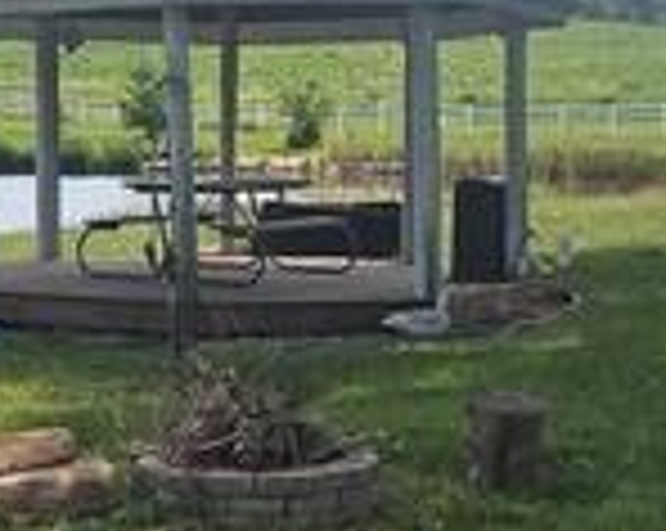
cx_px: -90
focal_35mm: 88
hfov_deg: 20.6
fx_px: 1732
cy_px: 392
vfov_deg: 17.3
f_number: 2.2
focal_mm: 2.2
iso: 50
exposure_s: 1/1654
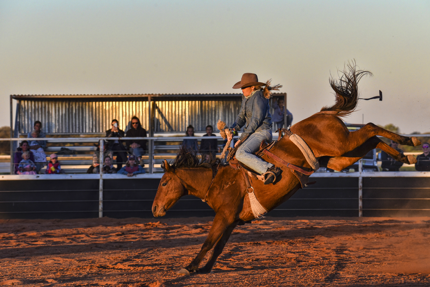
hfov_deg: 8.2
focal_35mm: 250
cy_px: 144
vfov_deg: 5.5
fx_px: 2987
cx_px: 215
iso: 1250
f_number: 9
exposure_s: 1/1000
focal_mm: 250
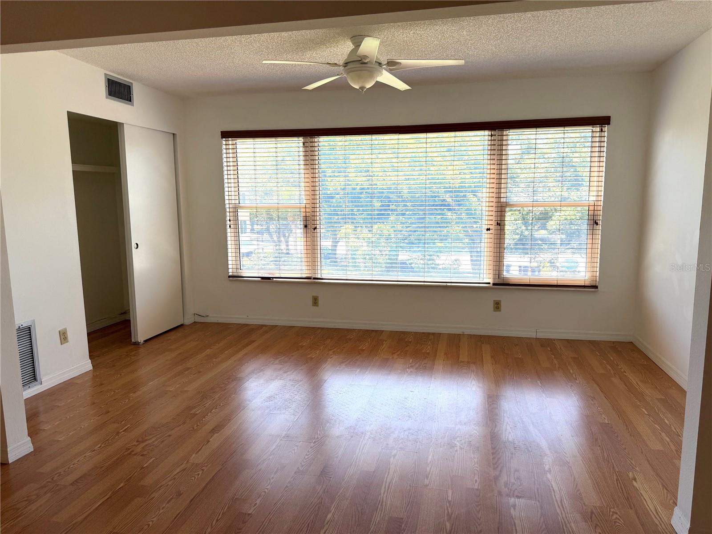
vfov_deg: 56.8
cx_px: 356
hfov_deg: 71.6
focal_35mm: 24
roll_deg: +1.4
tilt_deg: -8.3
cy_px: 267
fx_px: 494
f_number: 1.78
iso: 80
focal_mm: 6.76
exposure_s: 1/246
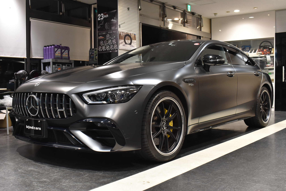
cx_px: 143
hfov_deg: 49.5
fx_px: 310
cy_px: 96
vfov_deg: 34.3
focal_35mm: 39
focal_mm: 26
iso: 1000
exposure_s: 1/40
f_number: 8
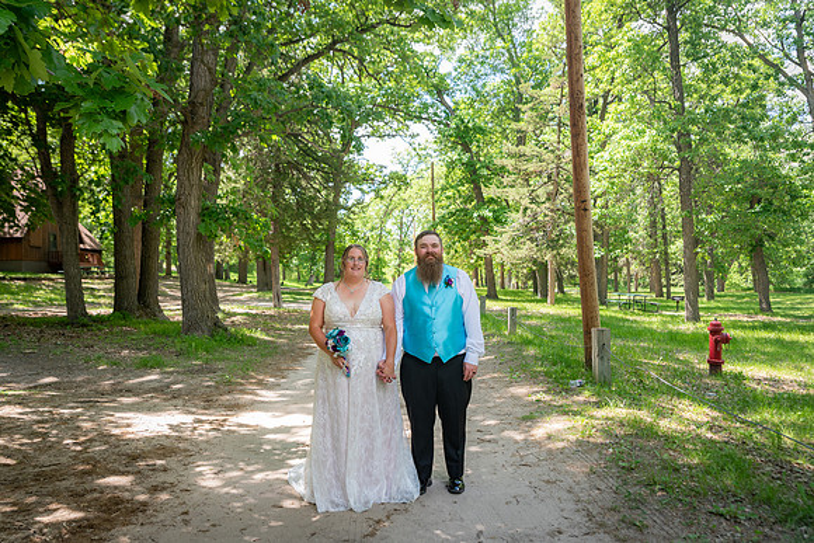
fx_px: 656
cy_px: 272
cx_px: 407
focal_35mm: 29
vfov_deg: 45.0
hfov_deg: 63.6
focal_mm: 29
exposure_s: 1/160
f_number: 4
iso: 200
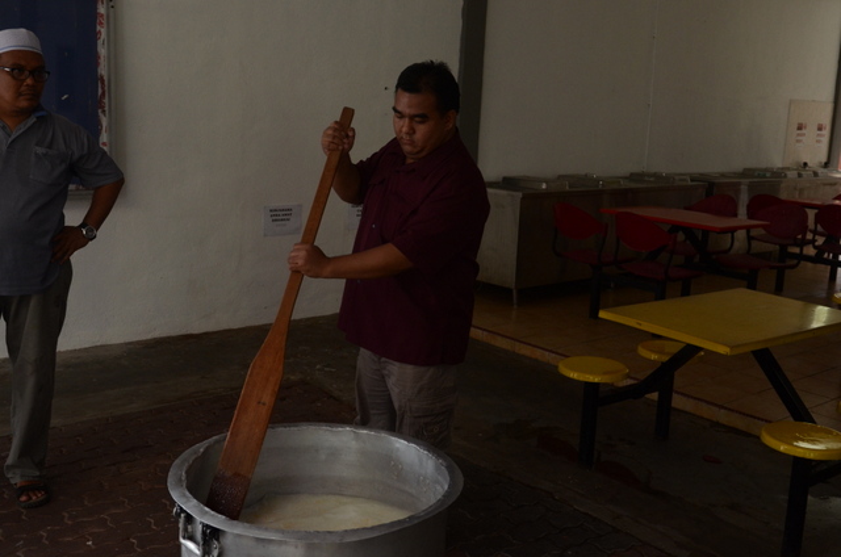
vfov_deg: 34.1
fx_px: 909
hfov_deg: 49.6
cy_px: 278
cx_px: 420
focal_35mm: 39
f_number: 4
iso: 1000
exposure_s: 1/250
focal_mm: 26
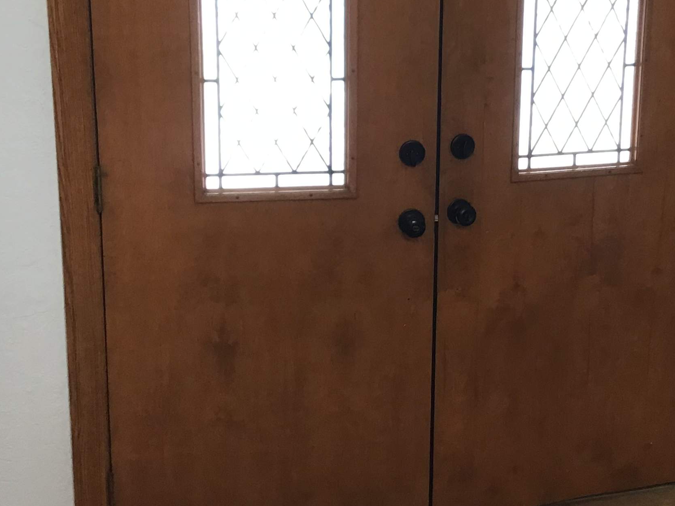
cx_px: 435
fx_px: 1189
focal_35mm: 61
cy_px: 157
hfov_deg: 31.5
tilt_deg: -13.7
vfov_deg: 23.9
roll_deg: -1.4
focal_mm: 3.3
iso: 50
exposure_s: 1/30
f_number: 2.4
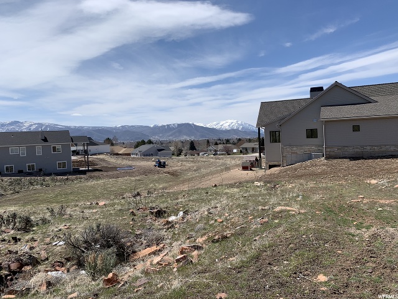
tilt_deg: -2.3
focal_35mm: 26
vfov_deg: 53.1
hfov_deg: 67.3
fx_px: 299
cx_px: 199
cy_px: 150
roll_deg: +2.9
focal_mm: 4.25
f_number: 1.8
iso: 25
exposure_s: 1/4098
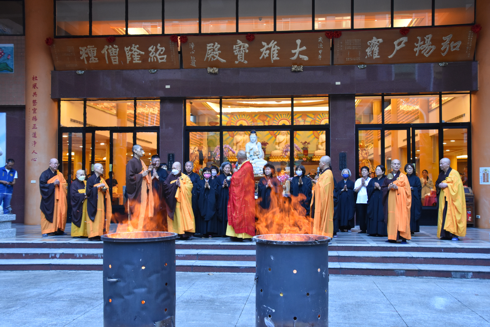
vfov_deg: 34.2
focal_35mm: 39
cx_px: 245
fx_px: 531
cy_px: 164
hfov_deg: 49.6
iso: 1600
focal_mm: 26
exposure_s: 1/100
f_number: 5
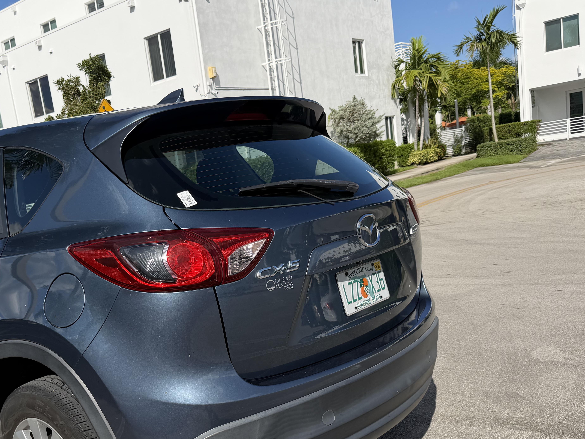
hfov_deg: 49.1
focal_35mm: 37
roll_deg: +7.5
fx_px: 625
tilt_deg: -9.4
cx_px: 184
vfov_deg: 38.1
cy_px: 305
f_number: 1.78
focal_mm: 6.76
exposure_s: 1/5319
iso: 80
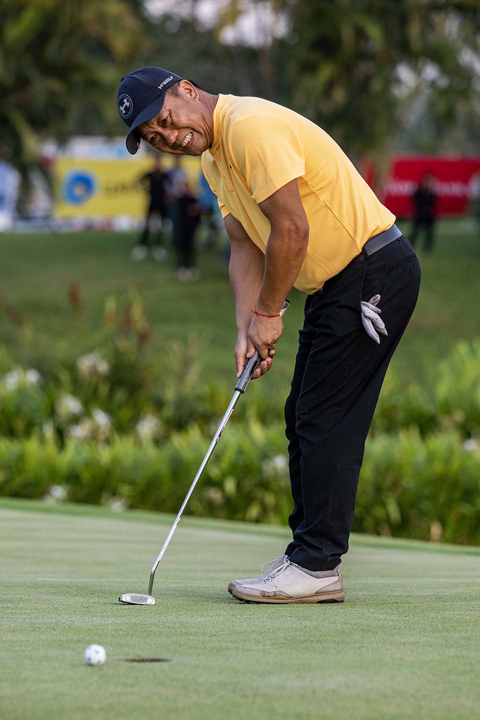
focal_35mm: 185
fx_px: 3700
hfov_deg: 7.4
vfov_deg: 11.1
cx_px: 240
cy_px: 360
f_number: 4.5
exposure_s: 1/400
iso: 1000
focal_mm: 185
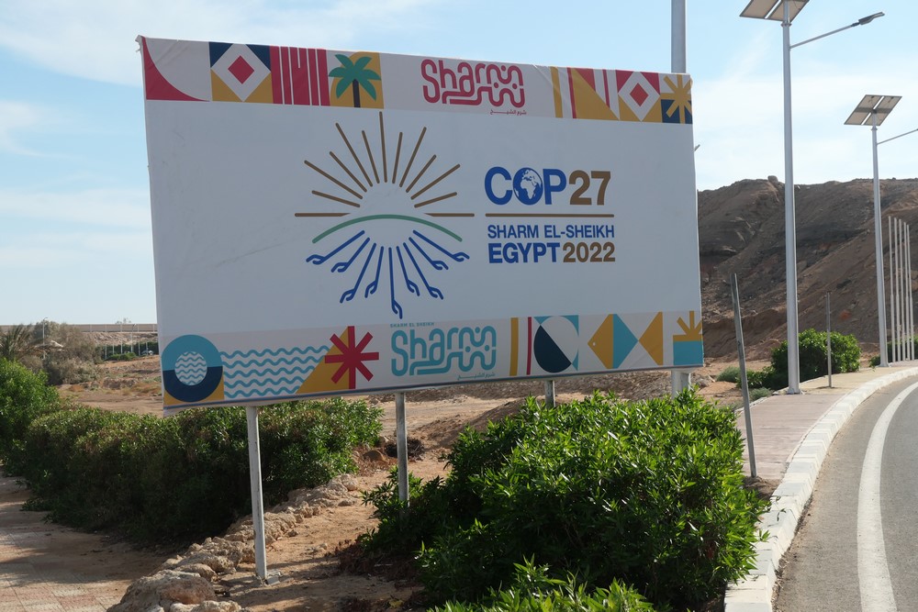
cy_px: 306
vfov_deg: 24.2
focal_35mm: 56
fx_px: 1428
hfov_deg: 35.6
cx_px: 459
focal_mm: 20.4
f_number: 5.6
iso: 200
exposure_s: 1/1000
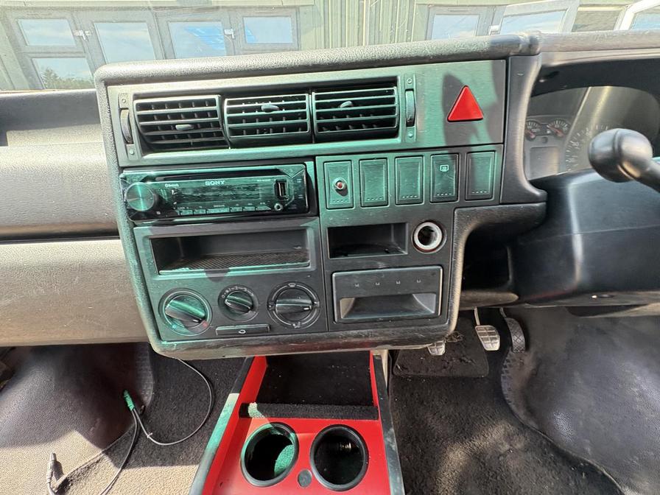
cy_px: 248
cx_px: 330
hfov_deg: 102.1
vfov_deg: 85.7
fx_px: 267
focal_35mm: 14
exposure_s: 1/82
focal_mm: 2.22
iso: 200
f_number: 2.2
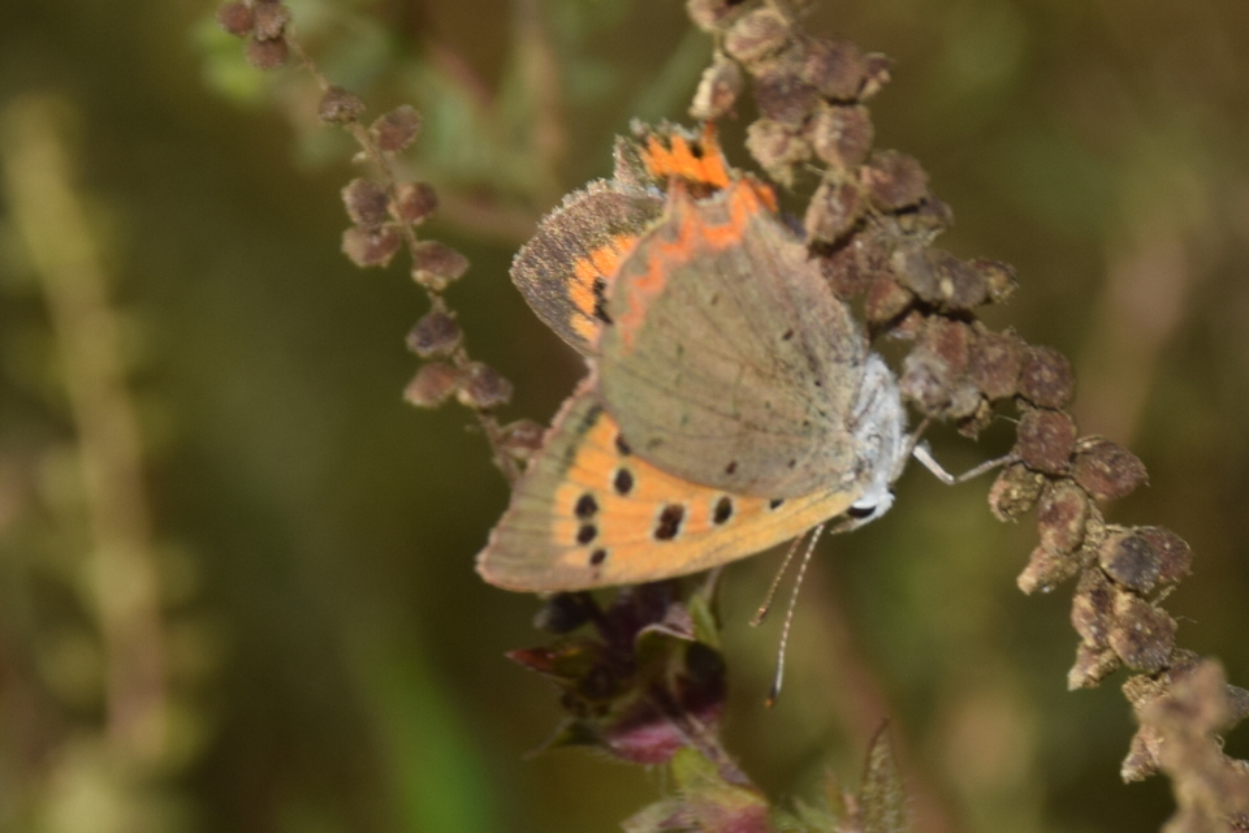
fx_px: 7285
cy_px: 416
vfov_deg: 6.5
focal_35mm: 210
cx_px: 624
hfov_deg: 9.8
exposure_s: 1/160
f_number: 13
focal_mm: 140
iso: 100
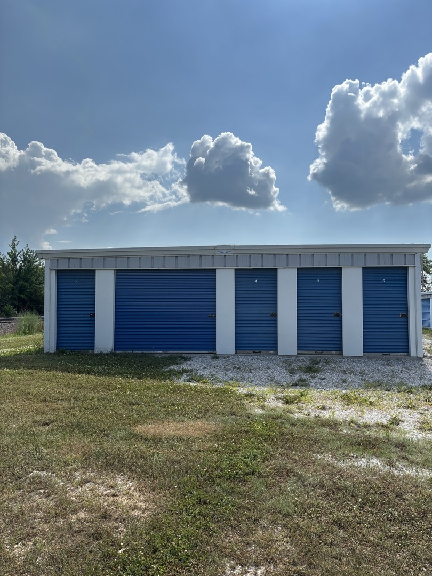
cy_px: 288
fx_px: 433
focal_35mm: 26
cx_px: 216
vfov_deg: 67.3
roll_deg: -0.1
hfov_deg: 53.1
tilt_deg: +1.8
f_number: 1.6
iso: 50
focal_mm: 5.96
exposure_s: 1/2933
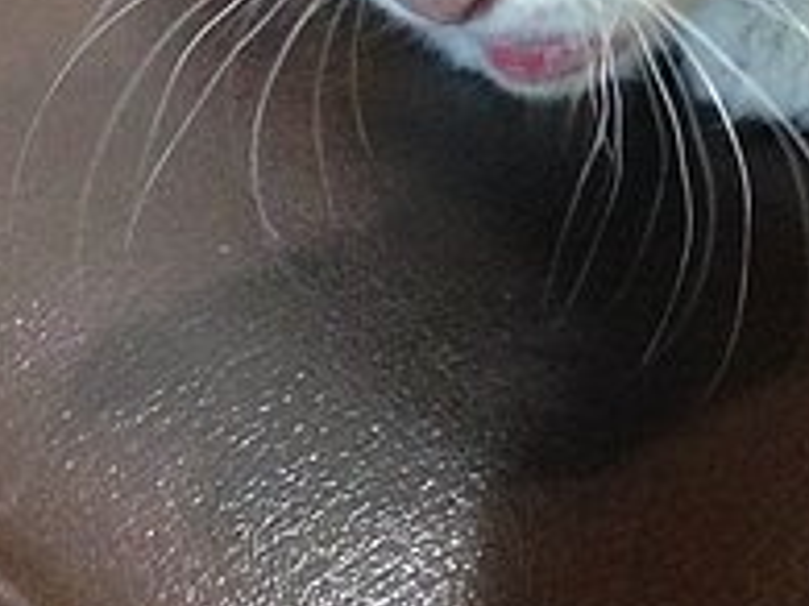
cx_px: 1340
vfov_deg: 8.1
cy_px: -731
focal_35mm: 173
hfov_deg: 10.9
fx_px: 4041
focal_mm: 4.13
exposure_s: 1/20
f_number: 2.4
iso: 250
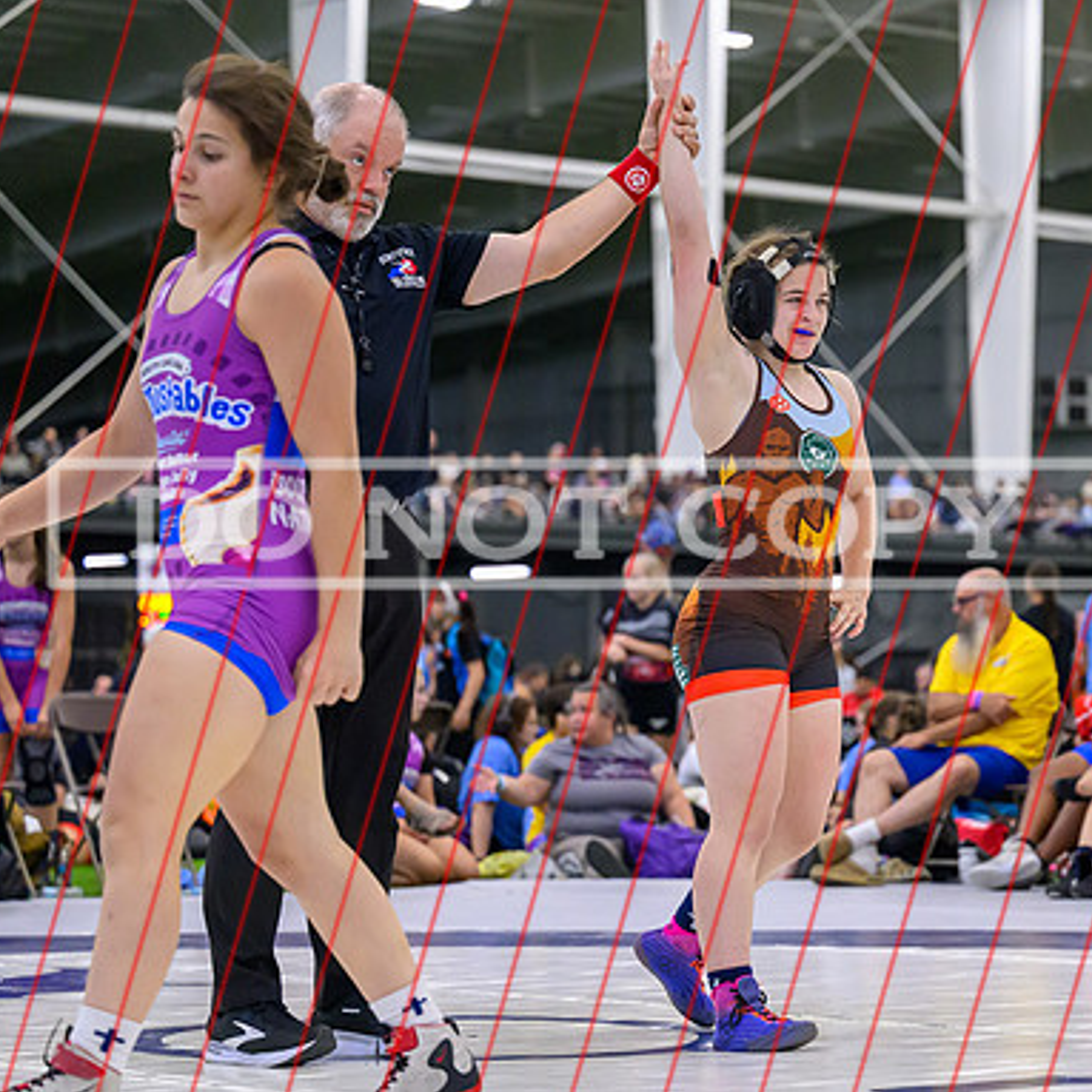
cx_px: 799
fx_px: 4319
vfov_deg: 14.4
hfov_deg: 14.4
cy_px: 543
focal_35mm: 121
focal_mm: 74
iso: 6400
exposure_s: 1/640
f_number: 2.8
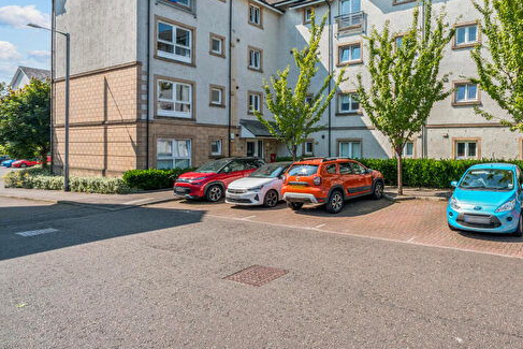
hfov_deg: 72.5
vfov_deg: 53.5
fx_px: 334
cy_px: 103
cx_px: 369
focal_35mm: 23
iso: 400
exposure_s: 1/125
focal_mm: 16
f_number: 20
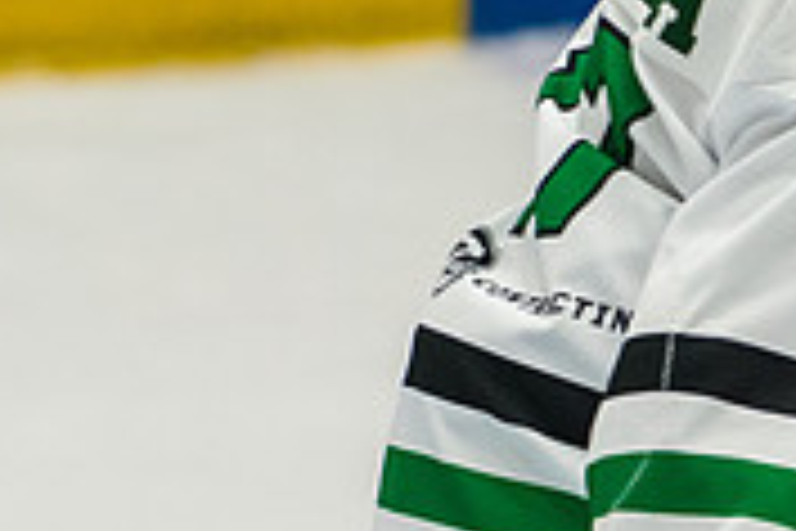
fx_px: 23701
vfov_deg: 1.3
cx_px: 1113
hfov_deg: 1.9
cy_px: 467
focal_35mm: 1072
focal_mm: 150
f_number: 2.8
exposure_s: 1/1000
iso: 2000
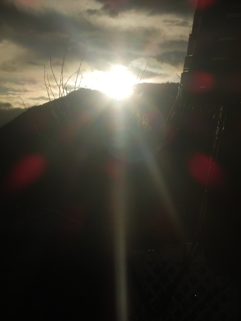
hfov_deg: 8.9
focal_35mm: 166
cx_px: 120
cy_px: 160
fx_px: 1541
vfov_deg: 11.9
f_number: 14.8
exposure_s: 1/1000
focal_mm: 29.4
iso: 80
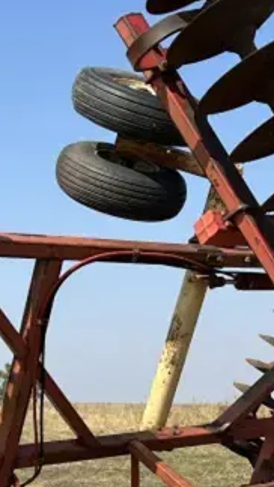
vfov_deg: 24.8
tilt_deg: +0.8
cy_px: 401
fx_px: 1086
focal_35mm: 84
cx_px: 239
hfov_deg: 14.3
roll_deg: +3.4
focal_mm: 5.7
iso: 50
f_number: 1.5
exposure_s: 1/3460
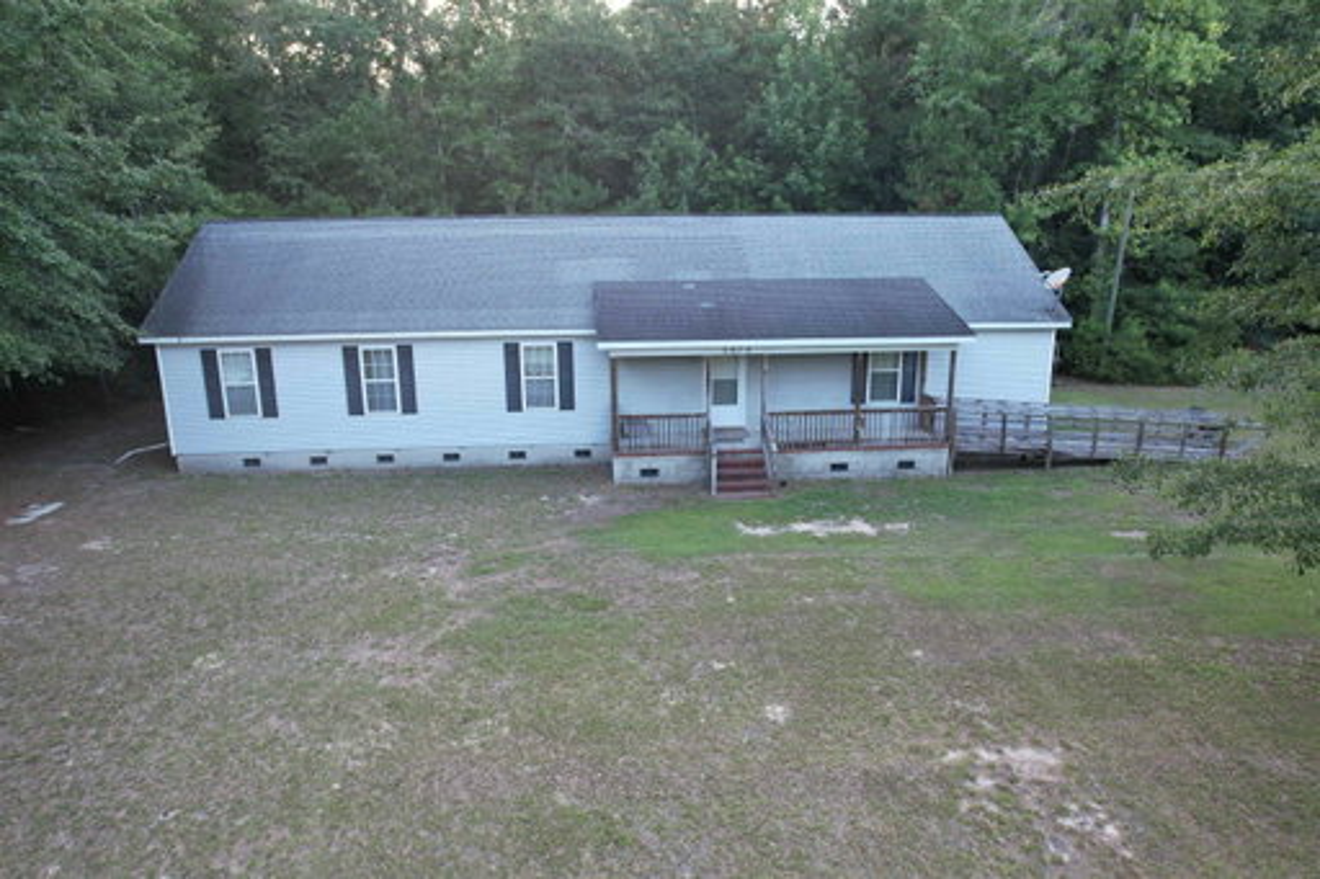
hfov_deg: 78.6
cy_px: 440
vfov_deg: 57.2
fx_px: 806
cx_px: 660
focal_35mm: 22
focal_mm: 8.38
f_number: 2.8
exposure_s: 1/40
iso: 100
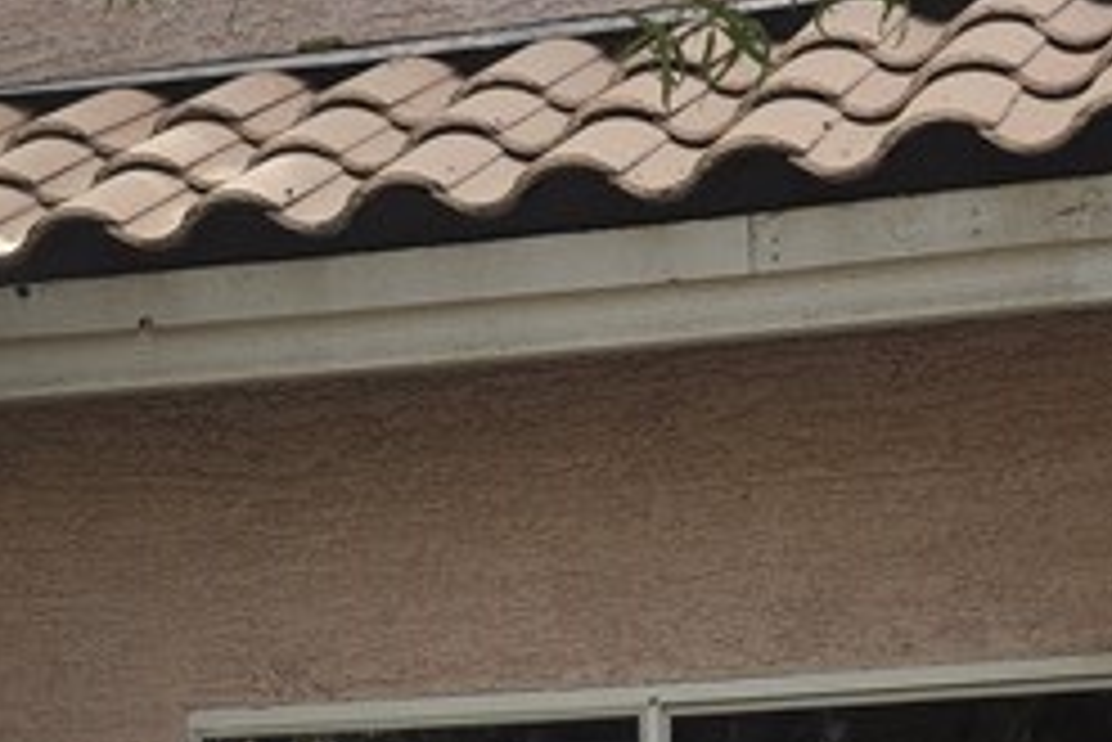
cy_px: 1673
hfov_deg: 20.6
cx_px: 423
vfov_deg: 11.8
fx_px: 3060
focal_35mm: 99
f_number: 1.8
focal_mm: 5.4
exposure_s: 1/598
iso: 25
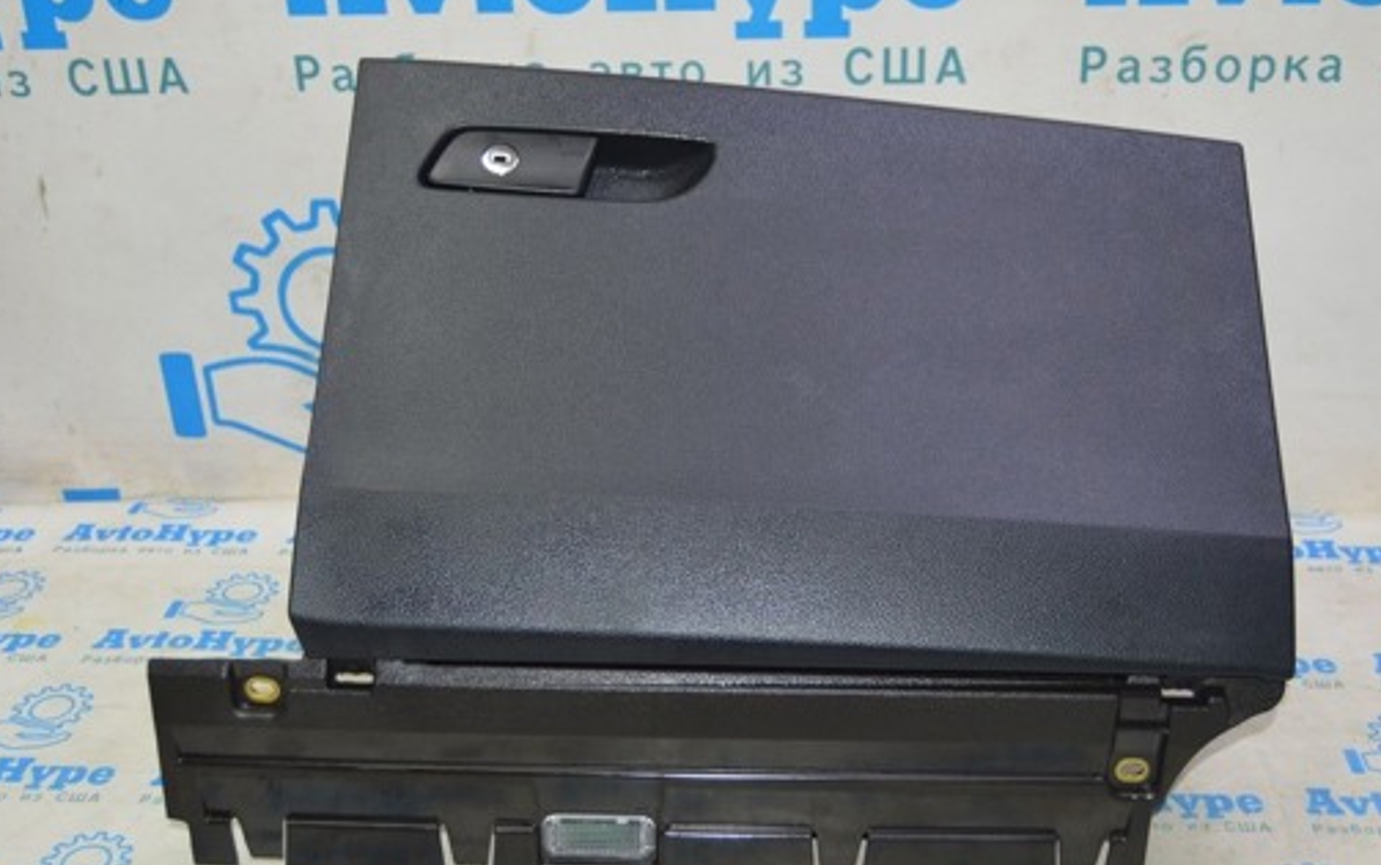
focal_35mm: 45
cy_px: 375
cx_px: 752
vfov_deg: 28.8
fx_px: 1681
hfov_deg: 44.6
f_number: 4
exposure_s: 1/60
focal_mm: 23
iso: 400
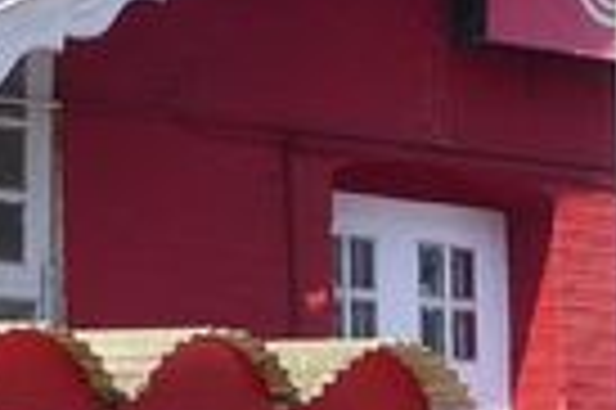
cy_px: 514
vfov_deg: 5.7
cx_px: 252
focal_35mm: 237
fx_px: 4050
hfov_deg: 8.7
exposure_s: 1/400
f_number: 3.7
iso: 80
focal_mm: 6.7
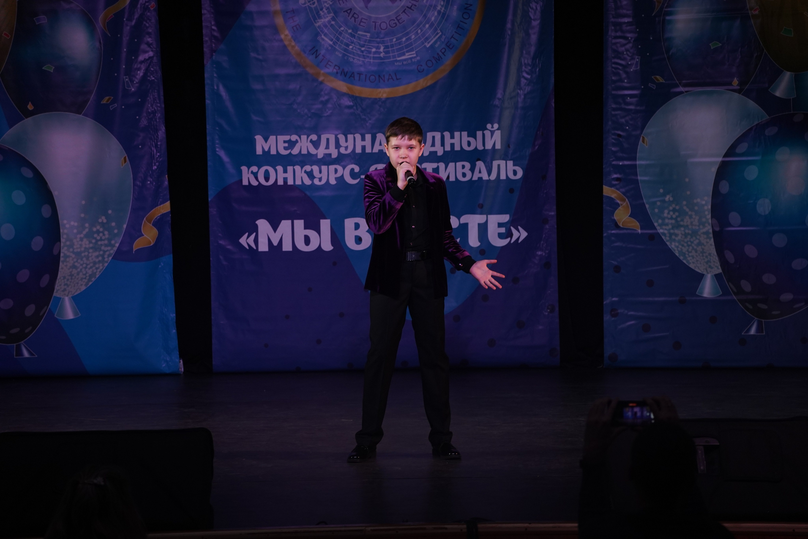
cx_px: 404
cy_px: 270
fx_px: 2918
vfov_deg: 10.6
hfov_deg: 15.8
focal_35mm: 130
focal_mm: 130
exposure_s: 1/250
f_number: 5.6
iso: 1600
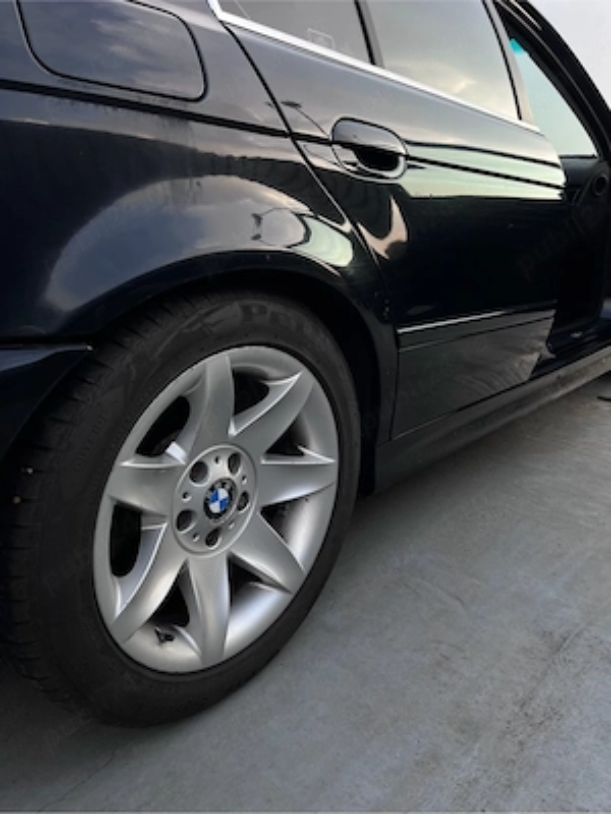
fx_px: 612
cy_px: 407
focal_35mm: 26
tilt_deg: -15.9
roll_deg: -1.1
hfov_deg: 53.1
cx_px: 306
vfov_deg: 67.3
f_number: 1.6
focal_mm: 5.1
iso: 50
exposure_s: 1/520
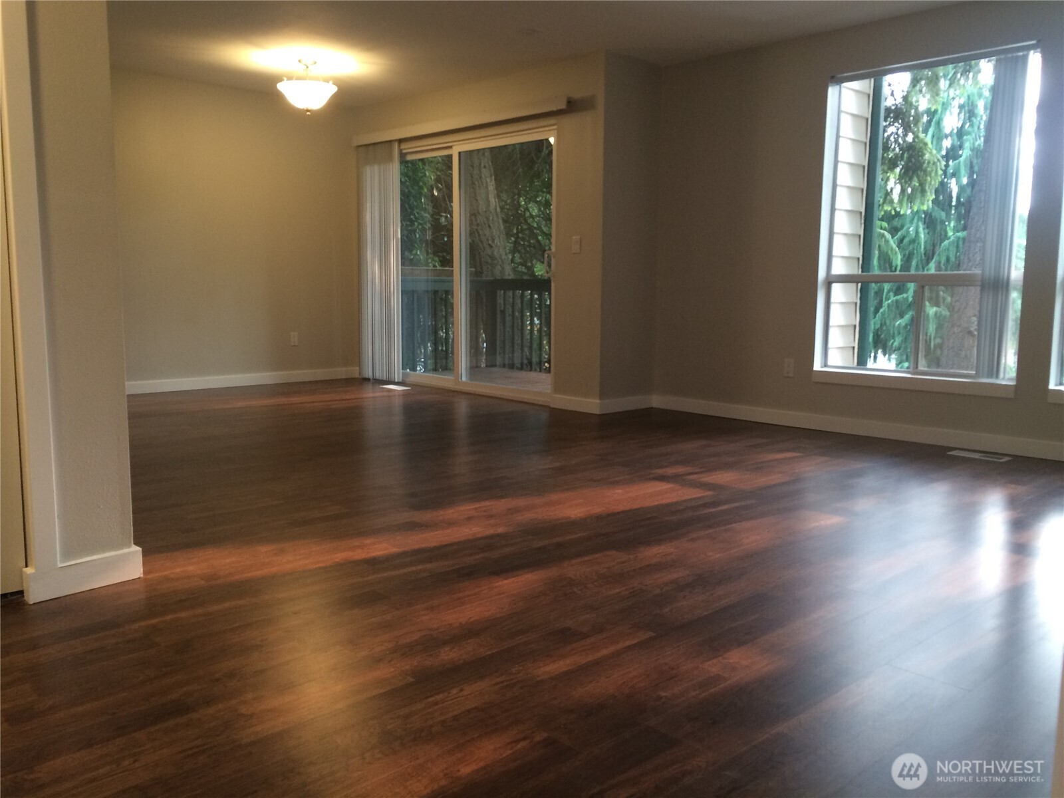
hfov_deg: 61.7
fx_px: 891
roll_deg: -0.2
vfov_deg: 48.2
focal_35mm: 29
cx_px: 532
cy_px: 399
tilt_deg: -6.7
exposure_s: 1/30
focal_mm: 4.15
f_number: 2.2
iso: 50
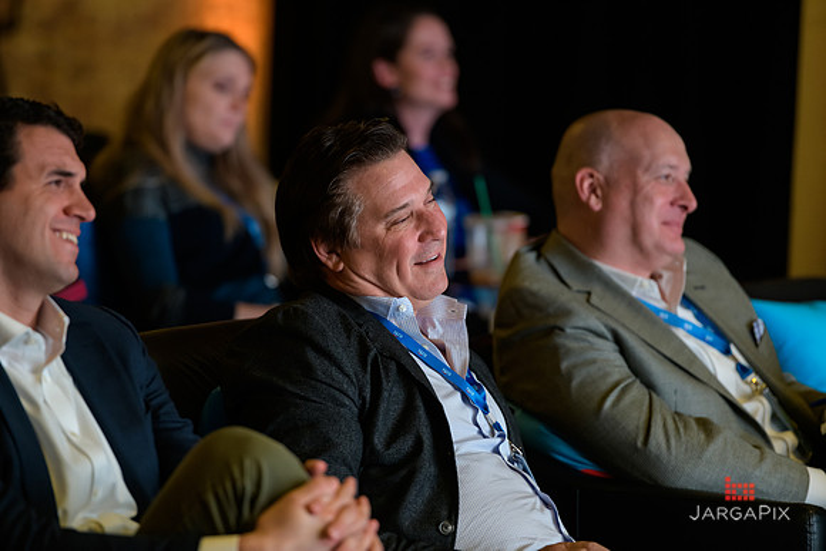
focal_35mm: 200
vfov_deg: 6.9
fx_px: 4590
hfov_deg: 10.3
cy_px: 276
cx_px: 413
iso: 1600
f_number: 3.2
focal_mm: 200
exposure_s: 1/100
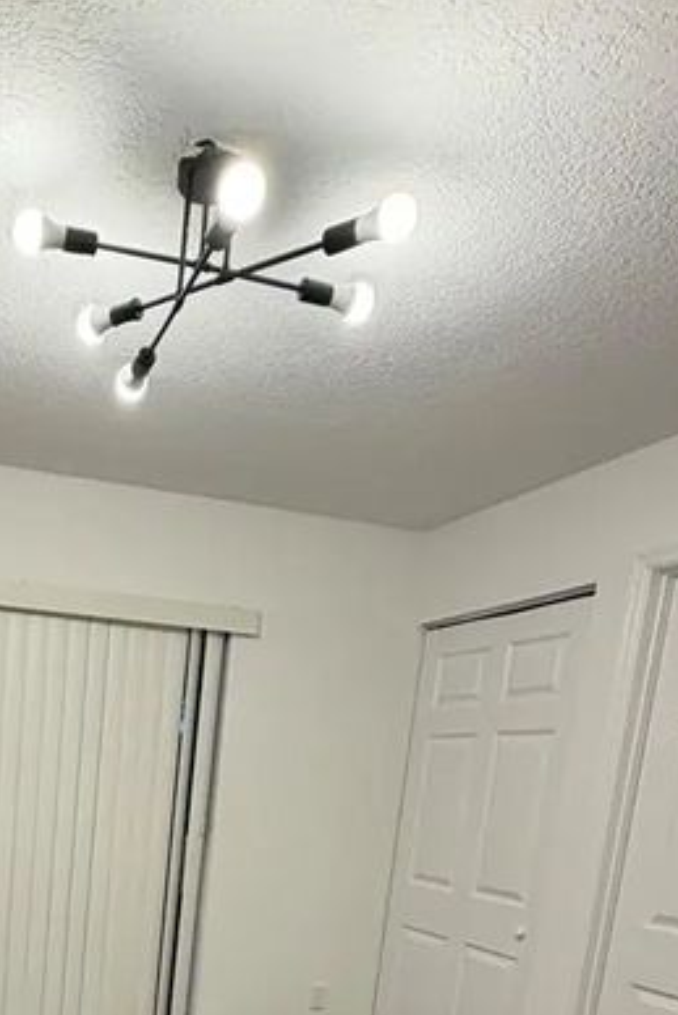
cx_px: 79
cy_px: 938
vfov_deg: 51.0
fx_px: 903
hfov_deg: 38.5
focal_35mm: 32
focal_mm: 2.22
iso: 80
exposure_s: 1/120
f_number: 2.2
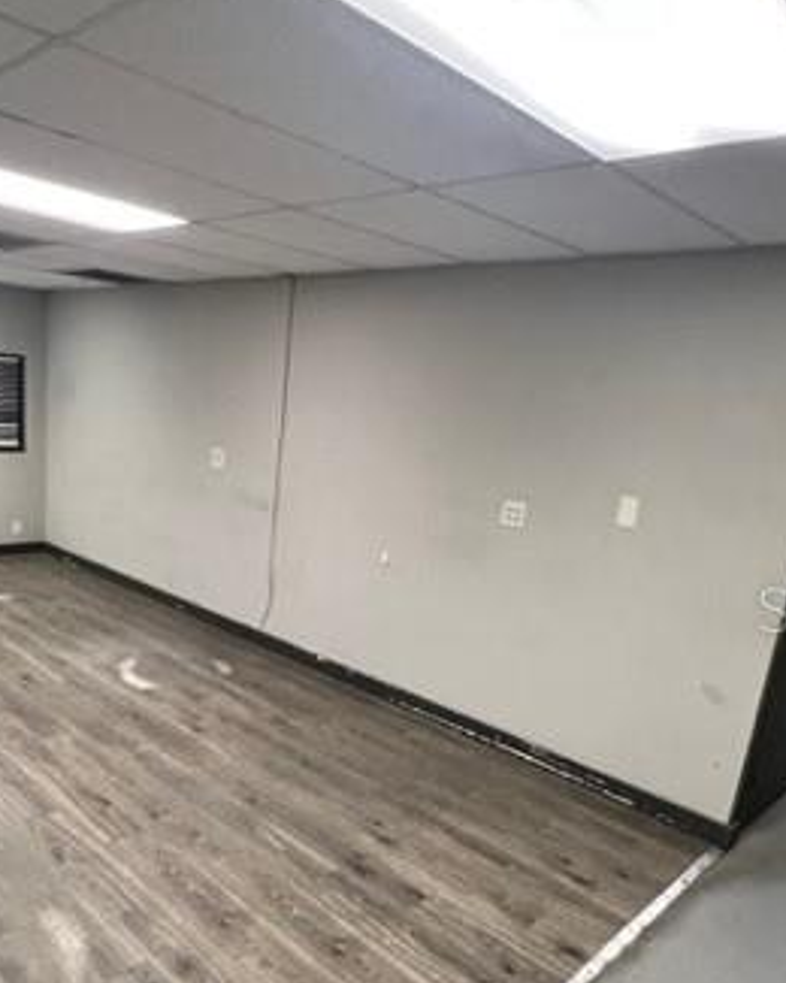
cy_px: 608
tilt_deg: -12.7
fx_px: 727
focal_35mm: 25
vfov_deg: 67.2
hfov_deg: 56.4
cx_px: 317
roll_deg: -5.4
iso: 320
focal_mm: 1.57
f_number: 1.8
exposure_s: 1/60
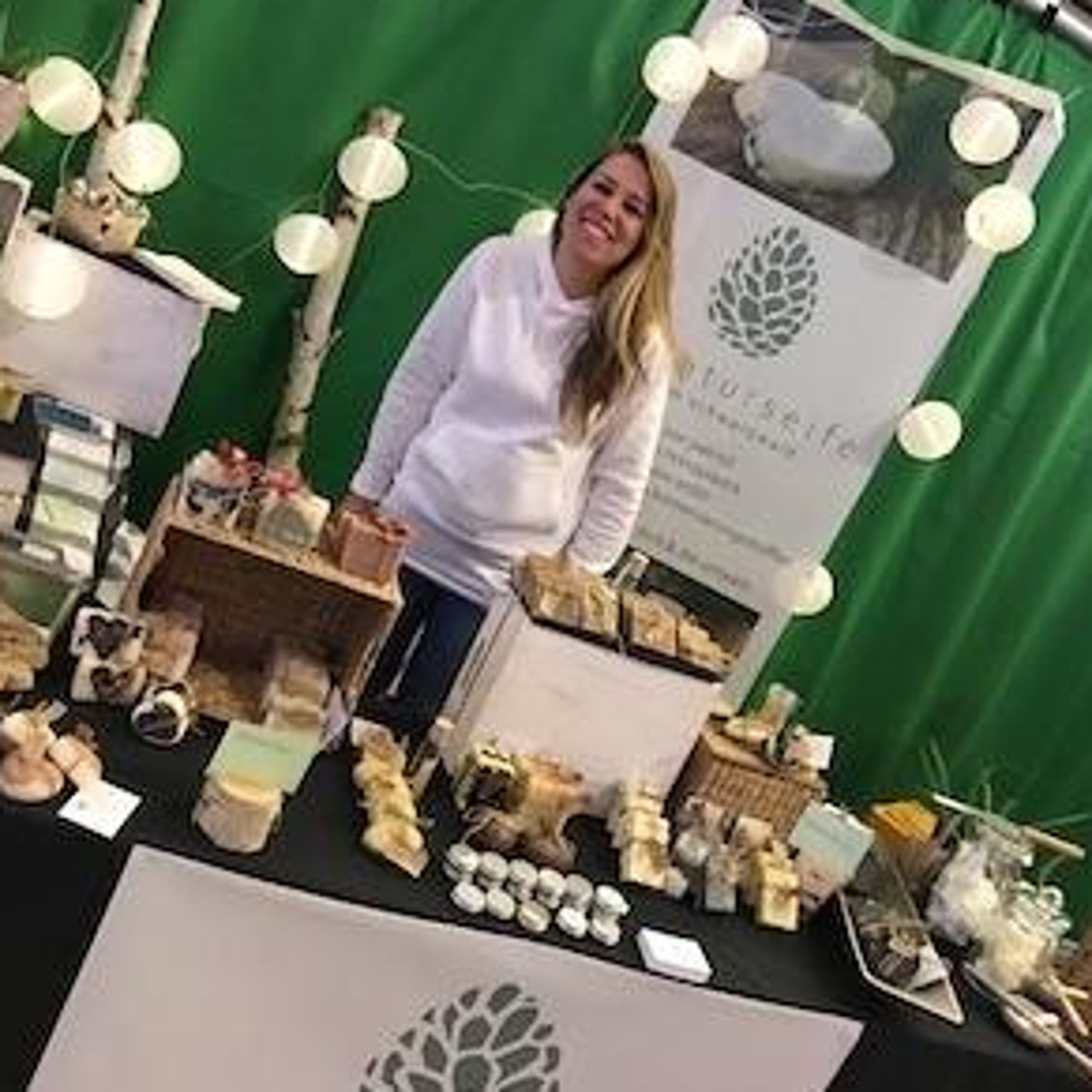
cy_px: 537
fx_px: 1213
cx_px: 529
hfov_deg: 48.4
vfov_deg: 48.4
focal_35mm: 34
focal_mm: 3.99
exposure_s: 1/14
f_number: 1.8
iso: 100
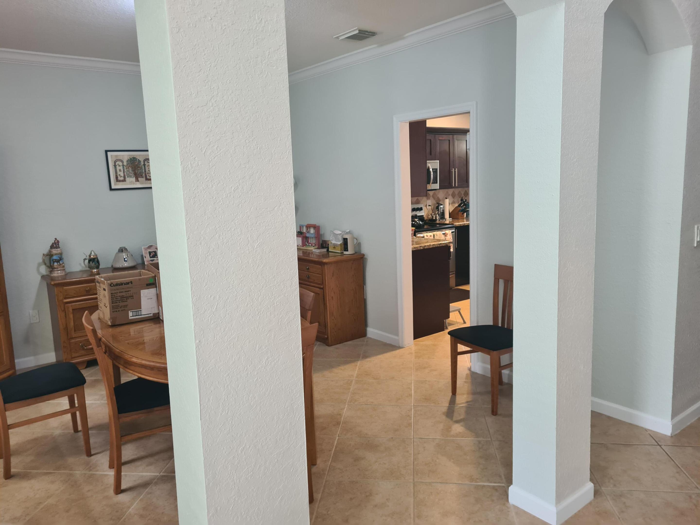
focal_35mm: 26
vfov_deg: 53.1
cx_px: 350
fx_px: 526
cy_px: 262
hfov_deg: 67.3
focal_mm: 5.4
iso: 250
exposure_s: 1/40
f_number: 1.8
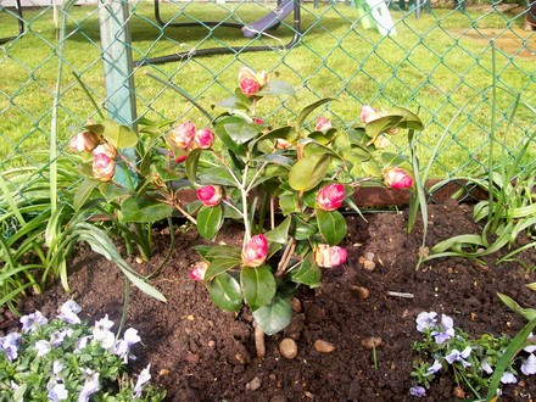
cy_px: 201
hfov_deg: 51.4
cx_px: 268
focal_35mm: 36
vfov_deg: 39.7
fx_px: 557
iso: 80
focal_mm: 6
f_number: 2.7
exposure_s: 1/294
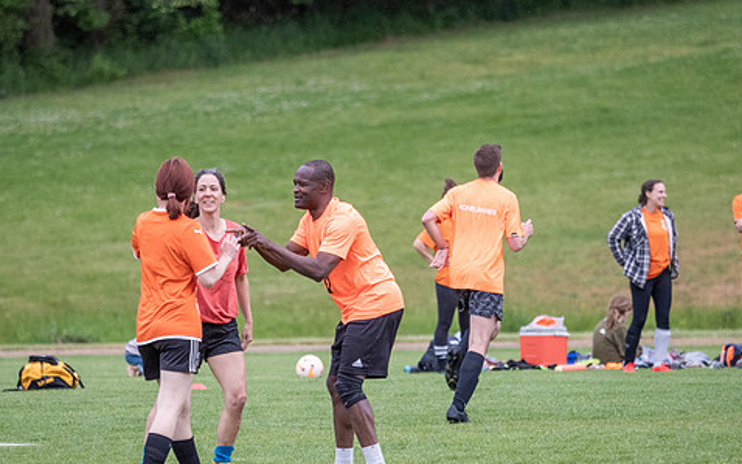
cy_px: 274
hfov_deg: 5.4
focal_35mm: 386
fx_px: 7807
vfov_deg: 3.4
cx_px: 349
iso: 1000
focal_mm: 150
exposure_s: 1/1250
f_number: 2.8
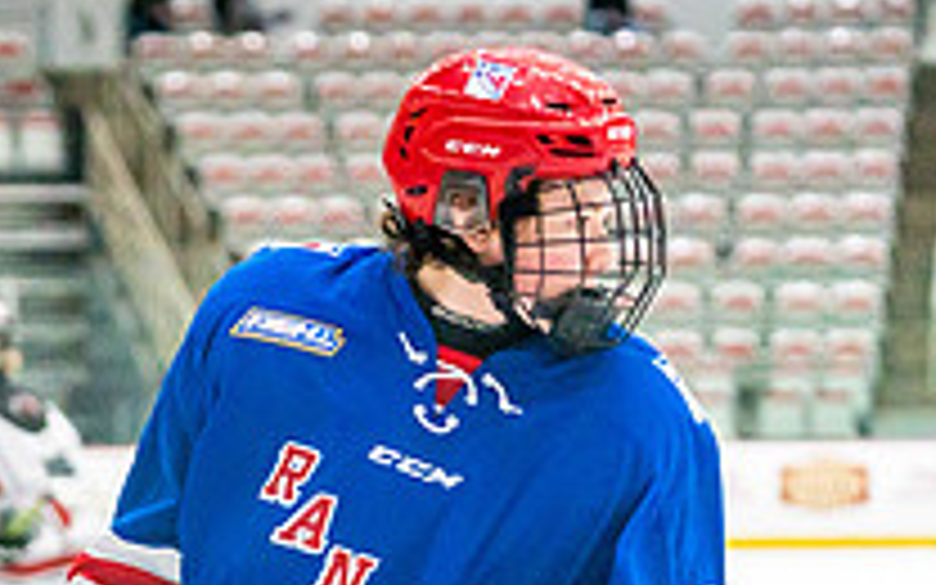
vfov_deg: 5.9
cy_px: 749
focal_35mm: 221
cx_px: -234
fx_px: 5637
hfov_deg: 9.3
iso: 3200
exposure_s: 1/1000
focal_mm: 71
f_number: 2.8
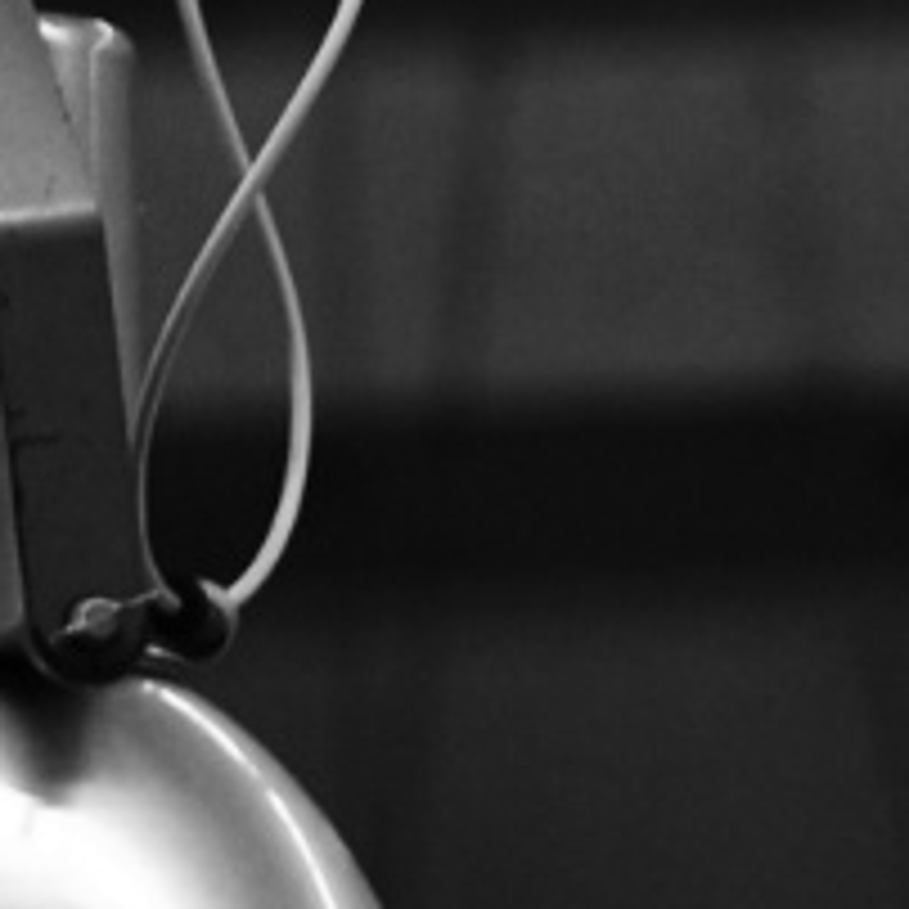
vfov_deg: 1.7
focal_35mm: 1011
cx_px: 2241
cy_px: 603
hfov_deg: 1.7
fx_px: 30036
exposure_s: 1/160
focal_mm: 150
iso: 800
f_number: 2.8
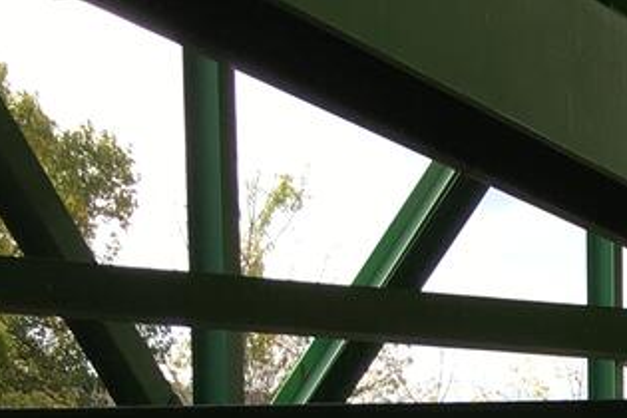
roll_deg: -0.6
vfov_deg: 9.5
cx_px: 1003
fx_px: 2229
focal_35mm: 128
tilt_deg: -7.8
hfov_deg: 14.7
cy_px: 995
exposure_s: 1/455
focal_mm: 4.15
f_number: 2.2
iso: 25
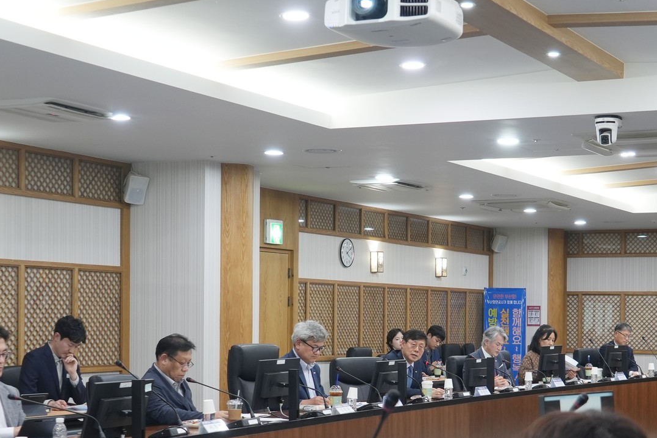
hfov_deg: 34.7
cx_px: 444
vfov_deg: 23.2
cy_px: 389
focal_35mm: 57
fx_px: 1040
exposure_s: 1/40
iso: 400
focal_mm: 32
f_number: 4
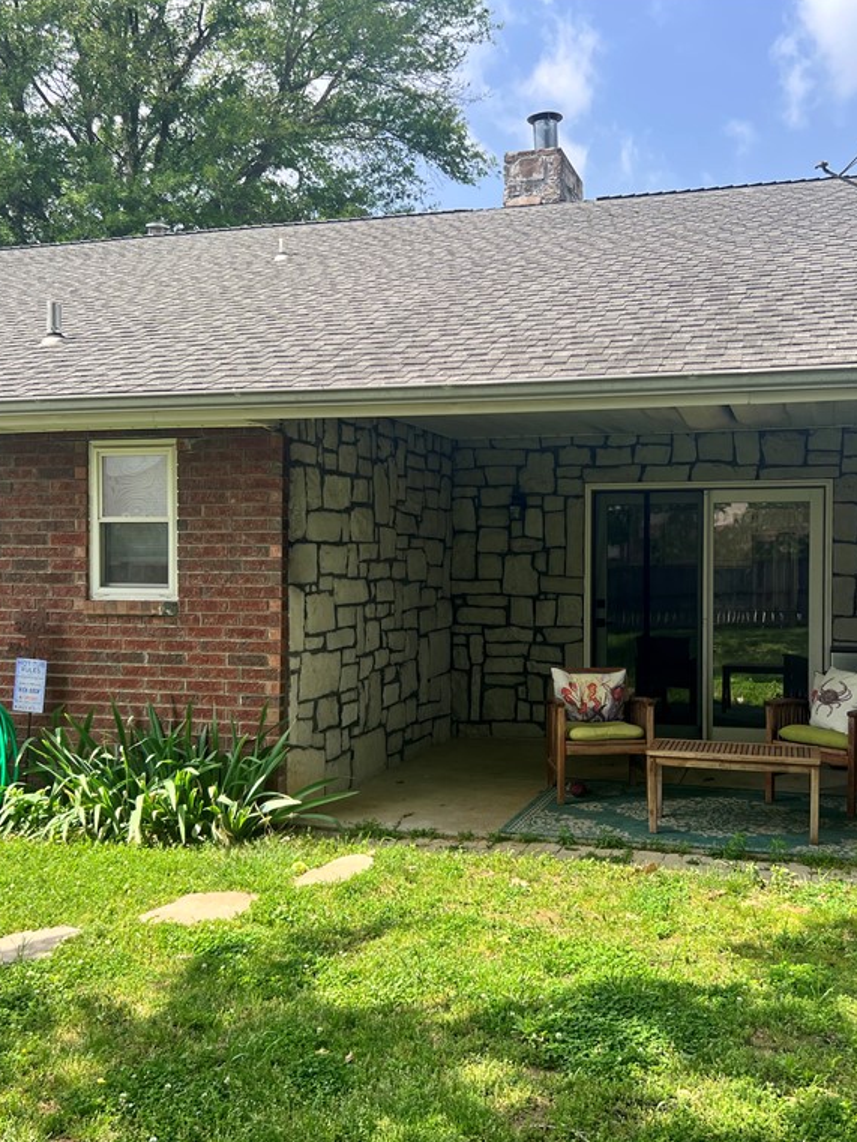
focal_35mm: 35
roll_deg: -0.6
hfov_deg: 40.6
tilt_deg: -0.8
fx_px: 1155
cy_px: 569
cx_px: 482
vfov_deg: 52.6
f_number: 1.5
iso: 50
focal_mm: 5.7
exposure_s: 1/1597
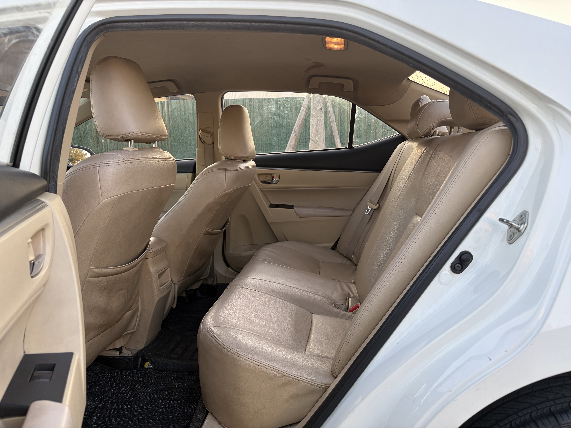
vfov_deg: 53.1
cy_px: 214
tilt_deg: -9.1
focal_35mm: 26
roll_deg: +2.5
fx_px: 429
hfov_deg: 67.3
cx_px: 286
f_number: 1.6
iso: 50
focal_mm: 5.96
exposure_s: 1/173
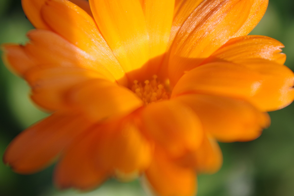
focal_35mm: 82
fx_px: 670
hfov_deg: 24.8
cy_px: 98
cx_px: 147
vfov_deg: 16.7
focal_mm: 55
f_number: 5.6
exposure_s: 1/200
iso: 200
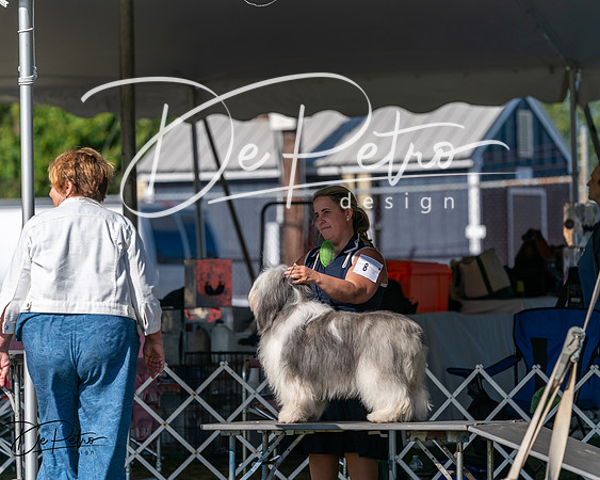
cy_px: 240
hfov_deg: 8.6
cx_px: 300
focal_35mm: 225
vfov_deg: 6.9
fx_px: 3998
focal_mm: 200
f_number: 4.5
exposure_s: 1/1250
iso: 100
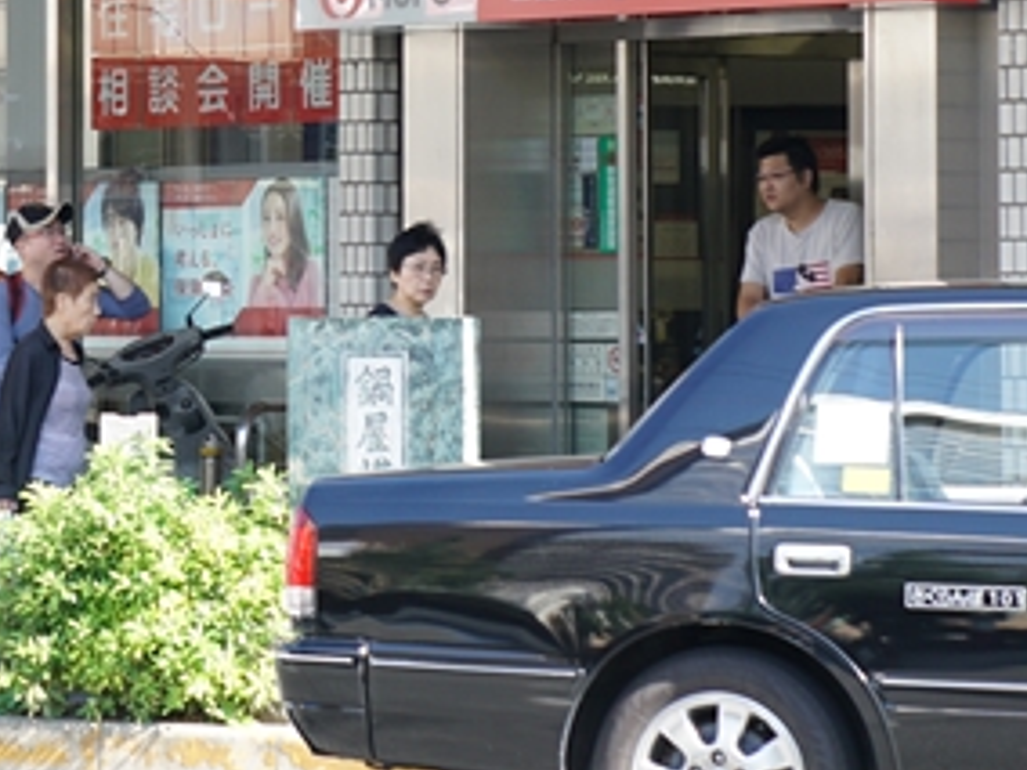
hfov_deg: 8.9
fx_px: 6586
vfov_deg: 6.7
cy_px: 40
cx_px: -43
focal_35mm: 222
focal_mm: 55
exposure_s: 1/100
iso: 160
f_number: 5.6
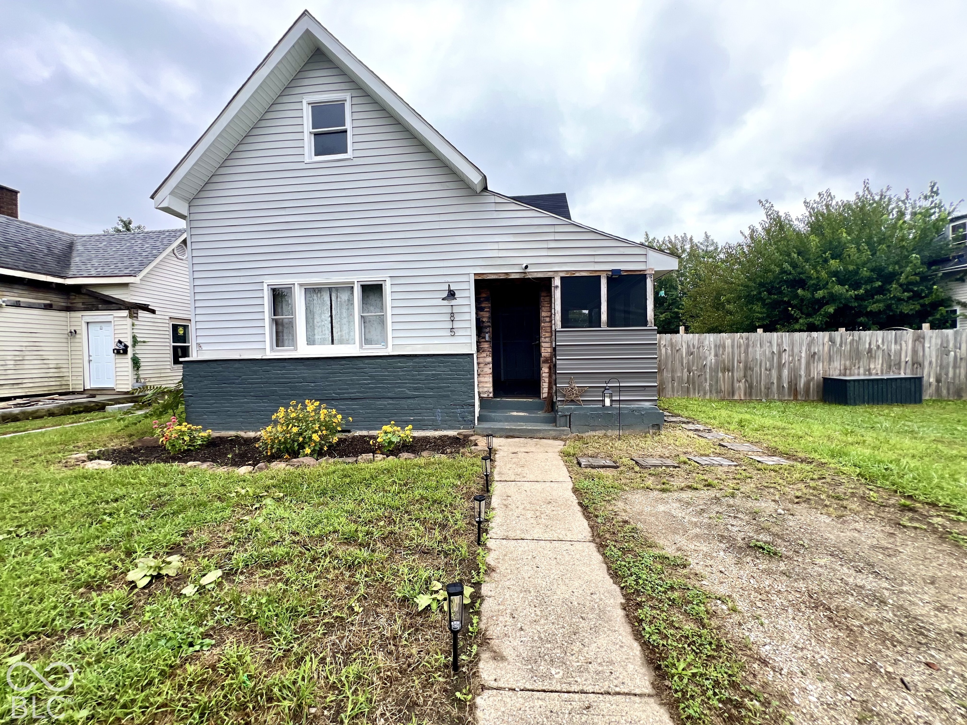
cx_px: 484
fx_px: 363
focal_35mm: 13
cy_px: 362
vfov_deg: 89.9
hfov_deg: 106.2
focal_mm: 1.57
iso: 32
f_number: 1.8
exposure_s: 1/380
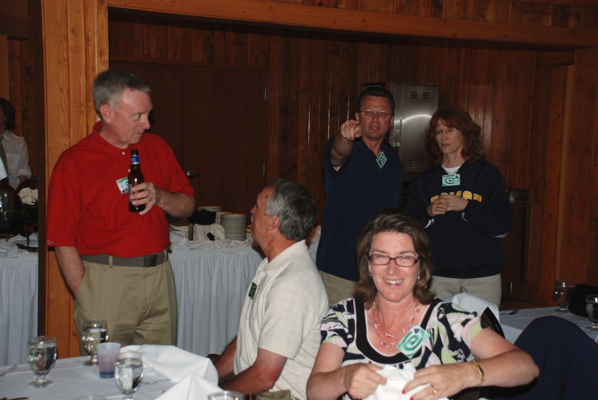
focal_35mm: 48
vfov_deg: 28.1
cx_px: 299
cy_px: 200
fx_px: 798
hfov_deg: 41.1
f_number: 4.2
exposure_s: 1/60
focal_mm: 32
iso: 200
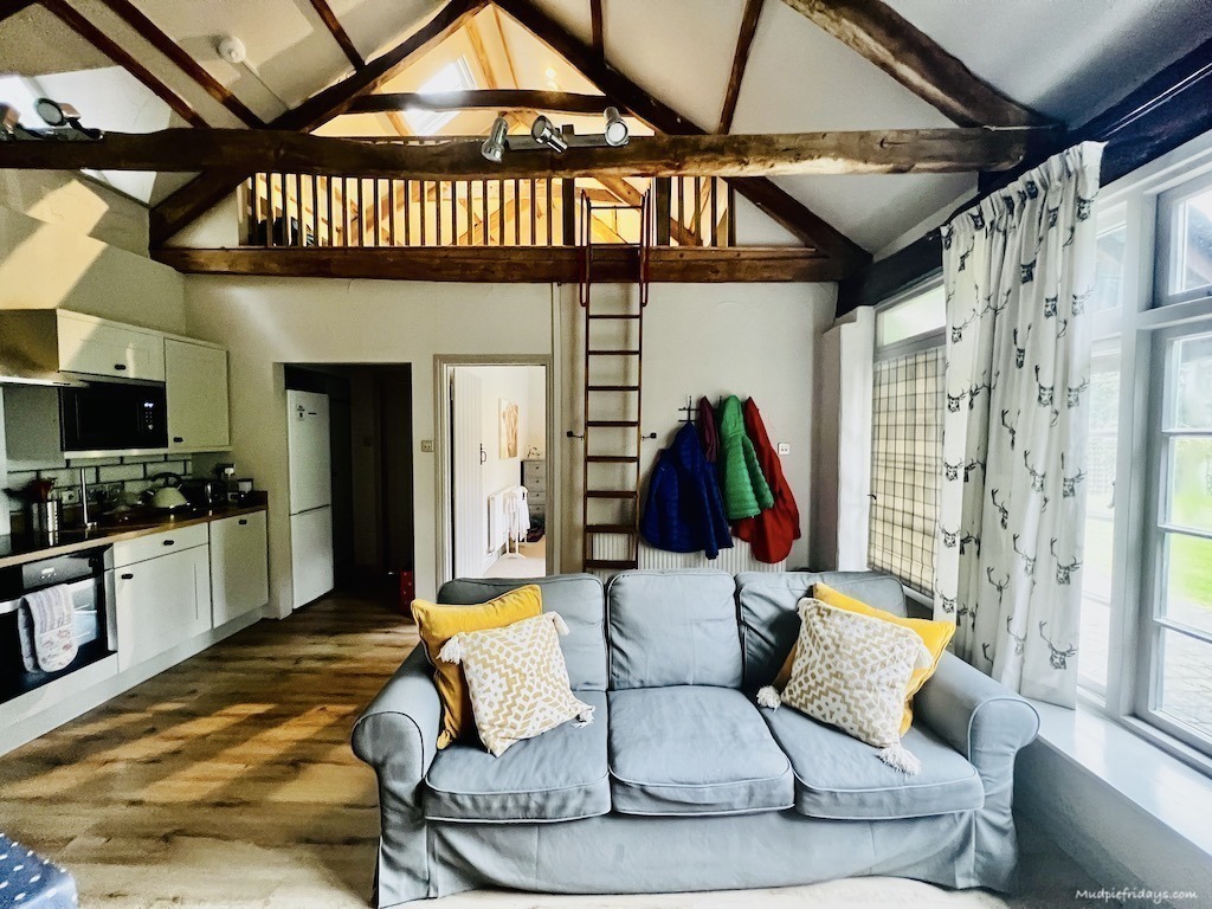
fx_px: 455
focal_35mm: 13
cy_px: 454
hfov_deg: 106.2
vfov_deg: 89.9
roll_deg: +0.4
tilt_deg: -3.4
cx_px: 606
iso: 800
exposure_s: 1/50
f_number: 1.8
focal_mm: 1.57
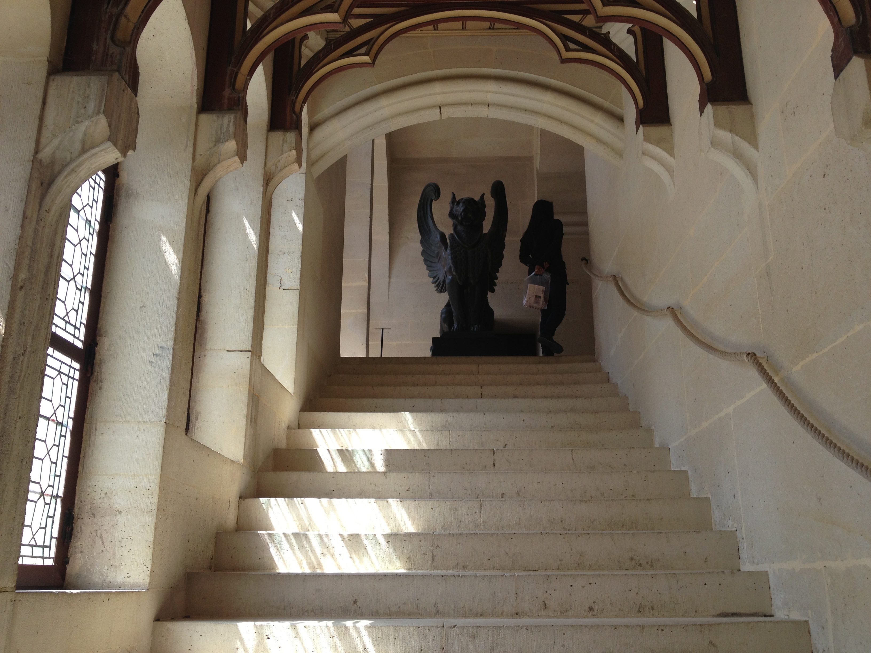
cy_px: 326
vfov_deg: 40.7
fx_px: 881
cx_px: 436
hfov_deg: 52.6
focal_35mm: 35
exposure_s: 1/152
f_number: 2.4
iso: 50
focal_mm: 4.28
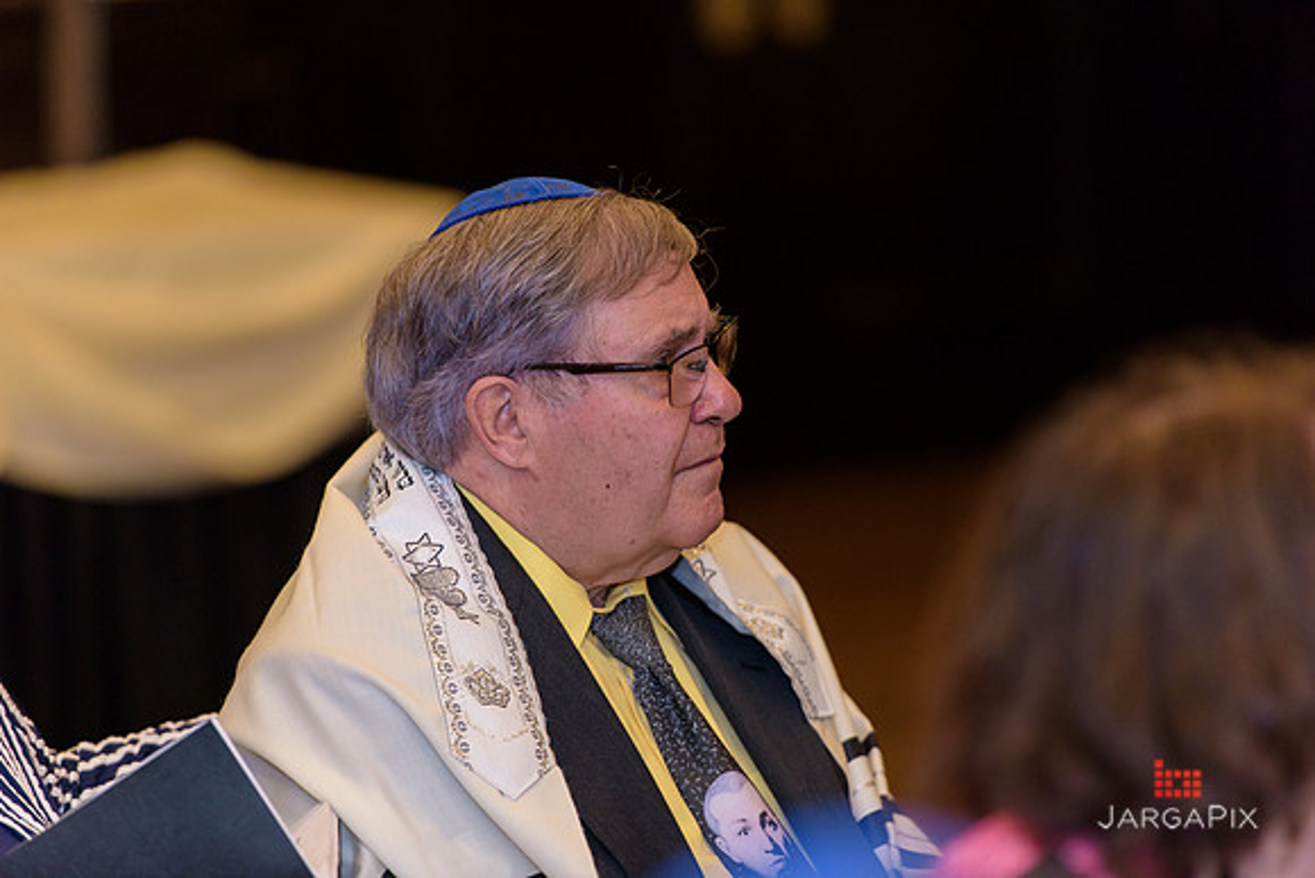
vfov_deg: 6.9
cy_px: 439
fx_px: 7307
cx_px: 658
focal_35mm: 200
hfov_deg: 10.3
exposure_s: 1/125
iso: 1600
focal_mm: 200
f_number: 3.2
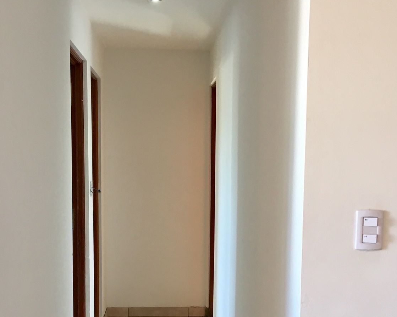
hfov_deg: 36.7
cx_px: 206
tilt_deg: -5.5
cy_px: 217
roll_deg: -0.6
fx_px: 599
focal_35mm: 51
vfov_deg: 29.4
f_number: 2.2
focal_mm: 4.15
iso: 64
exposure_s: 1/33
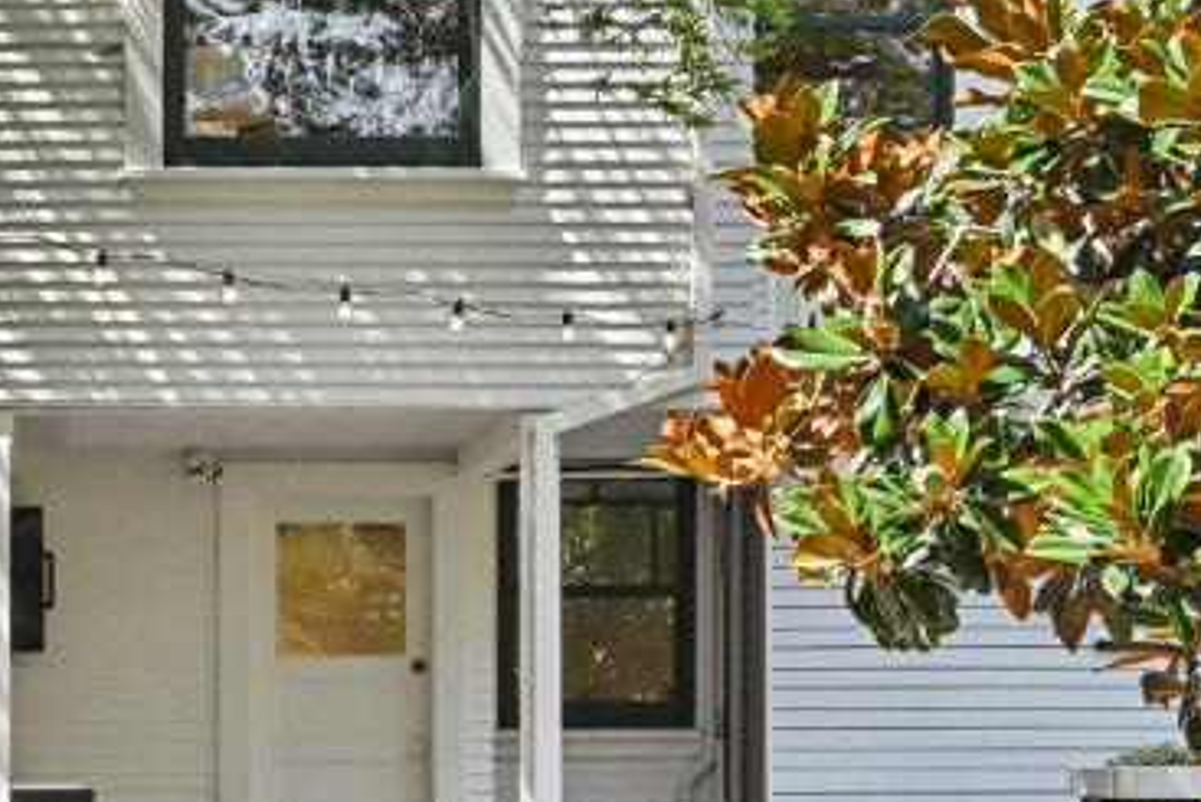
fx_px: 4772
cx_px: -124
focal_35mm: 143
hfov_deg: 14.0
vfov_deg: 9.5
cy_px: 812
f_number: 11
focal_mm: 35
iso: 1600
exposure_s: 1/640
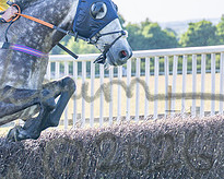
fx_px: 1439
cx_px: -33
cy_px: 47
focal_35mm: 217
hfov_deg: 8.8
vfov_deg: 7.1
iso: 200
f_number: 2.8
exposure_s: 1/2000
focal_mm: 70
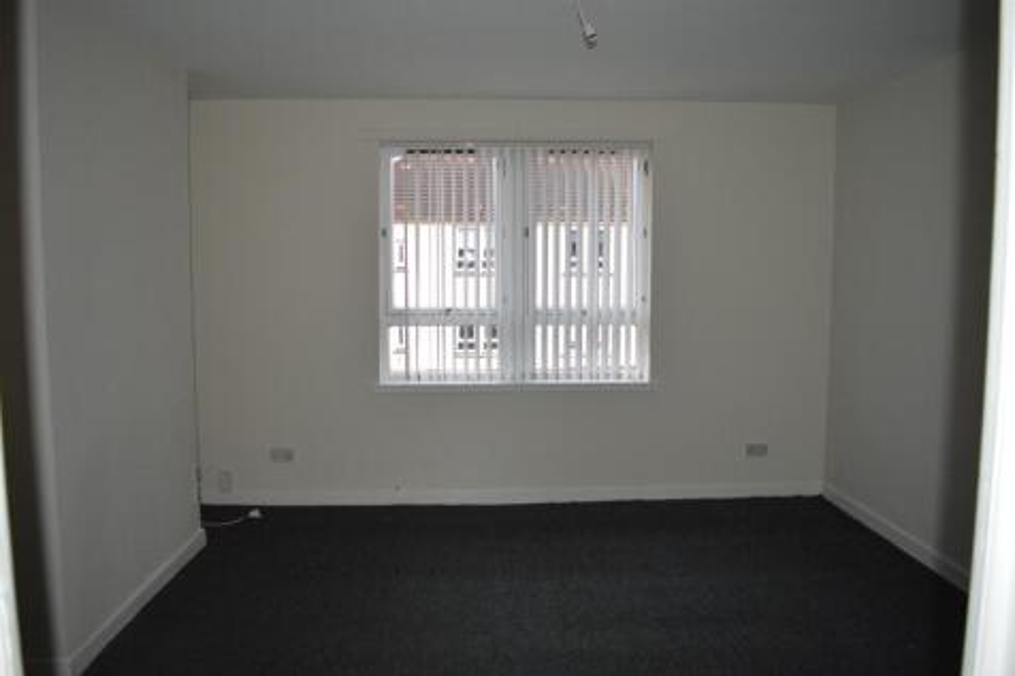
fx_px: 761
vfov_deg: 47.9
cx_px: 508
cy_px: 338
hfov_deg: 67.4
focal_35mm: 27
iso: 560
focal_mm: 18
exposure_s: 1/60
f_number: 3.5
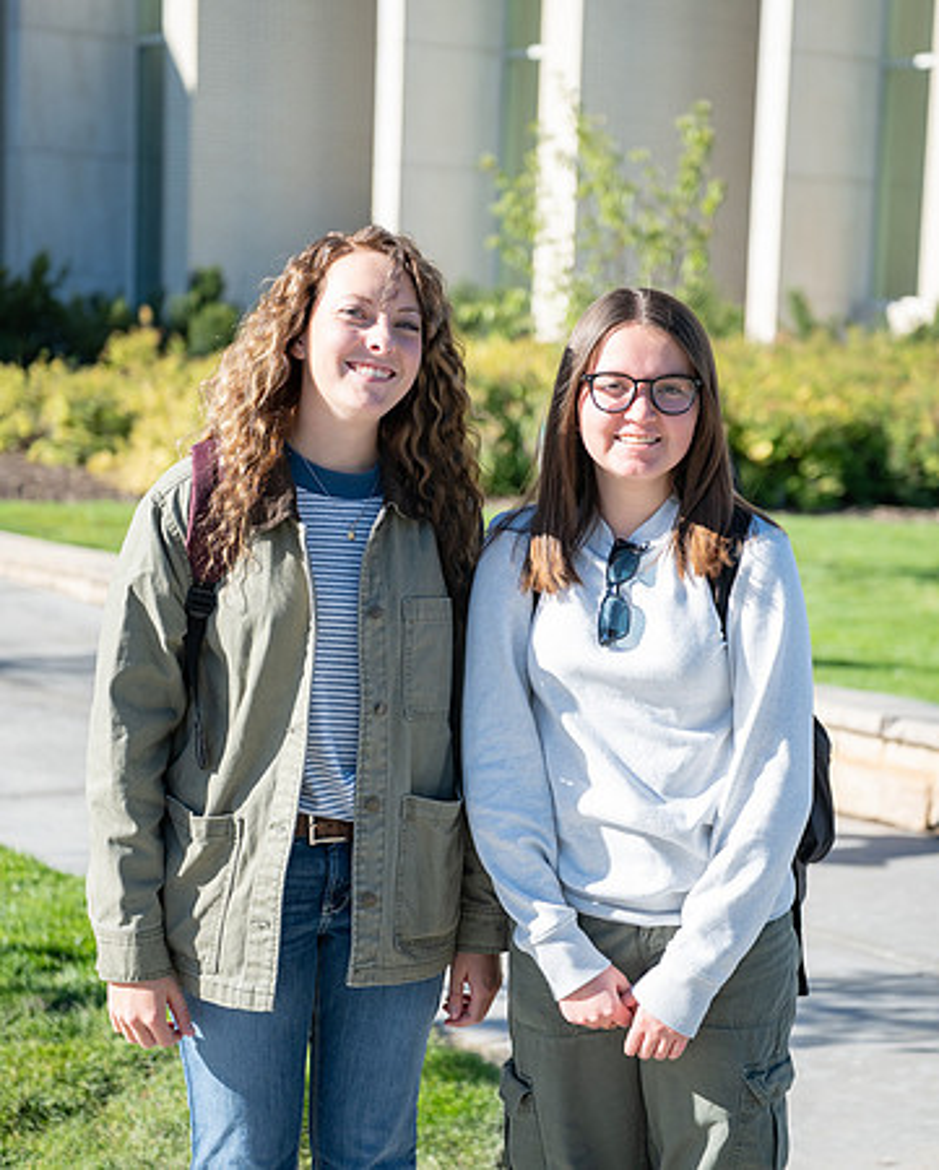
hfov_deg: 19.7
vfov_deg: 24.4
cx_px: 537
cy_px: 557
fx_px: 2708
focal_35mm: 78
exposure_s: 1/2500
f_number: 2.8
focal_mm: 53
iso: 200
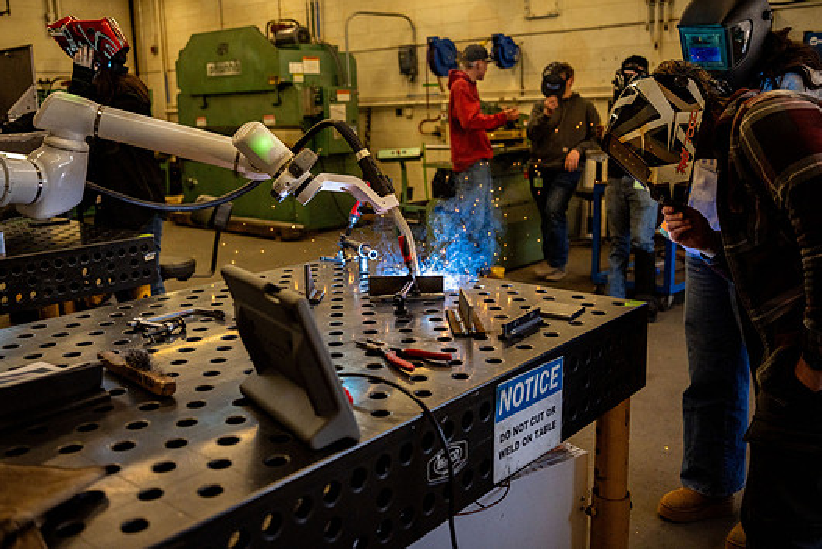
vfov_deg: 40.0
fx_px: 754
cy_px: 249
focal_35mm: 33
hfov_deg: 57.2
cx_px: 401
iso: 400
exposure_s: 1/2500
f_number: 2.8
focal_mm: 30
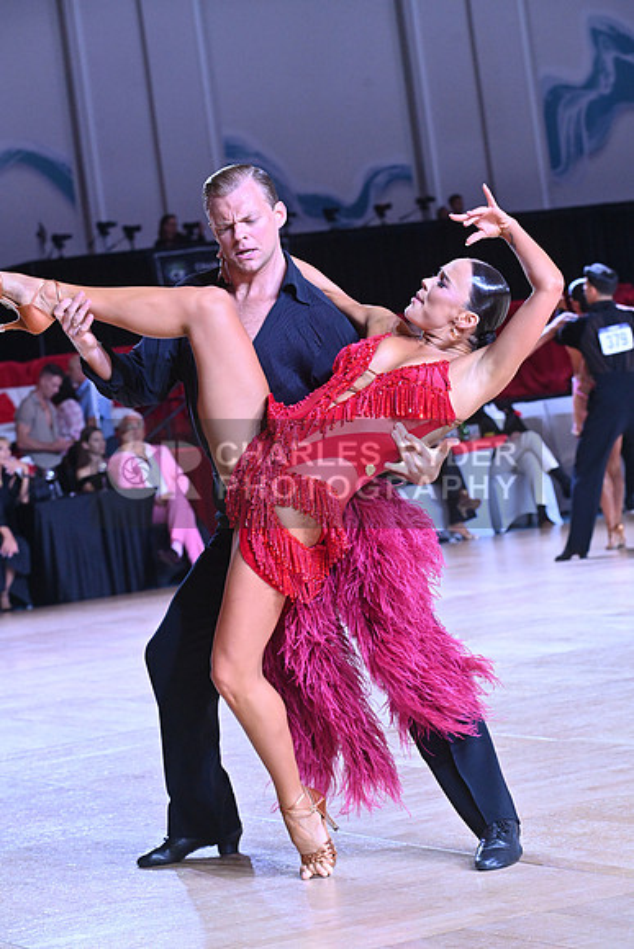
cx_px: 317
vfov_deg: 19.5
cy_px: 474
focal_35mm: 105
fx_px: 2772
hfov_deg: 13.0
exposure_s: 1/400
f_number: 7.1
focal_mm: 105
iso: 4000
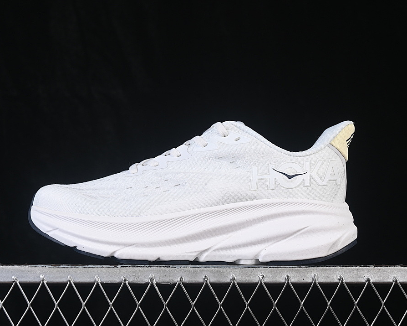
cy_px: 164
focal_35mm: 85
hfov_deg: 22.5
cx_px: 196
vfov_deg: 18.1
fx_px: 1024
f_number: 8
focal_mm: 50
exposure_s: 1/100
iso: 160
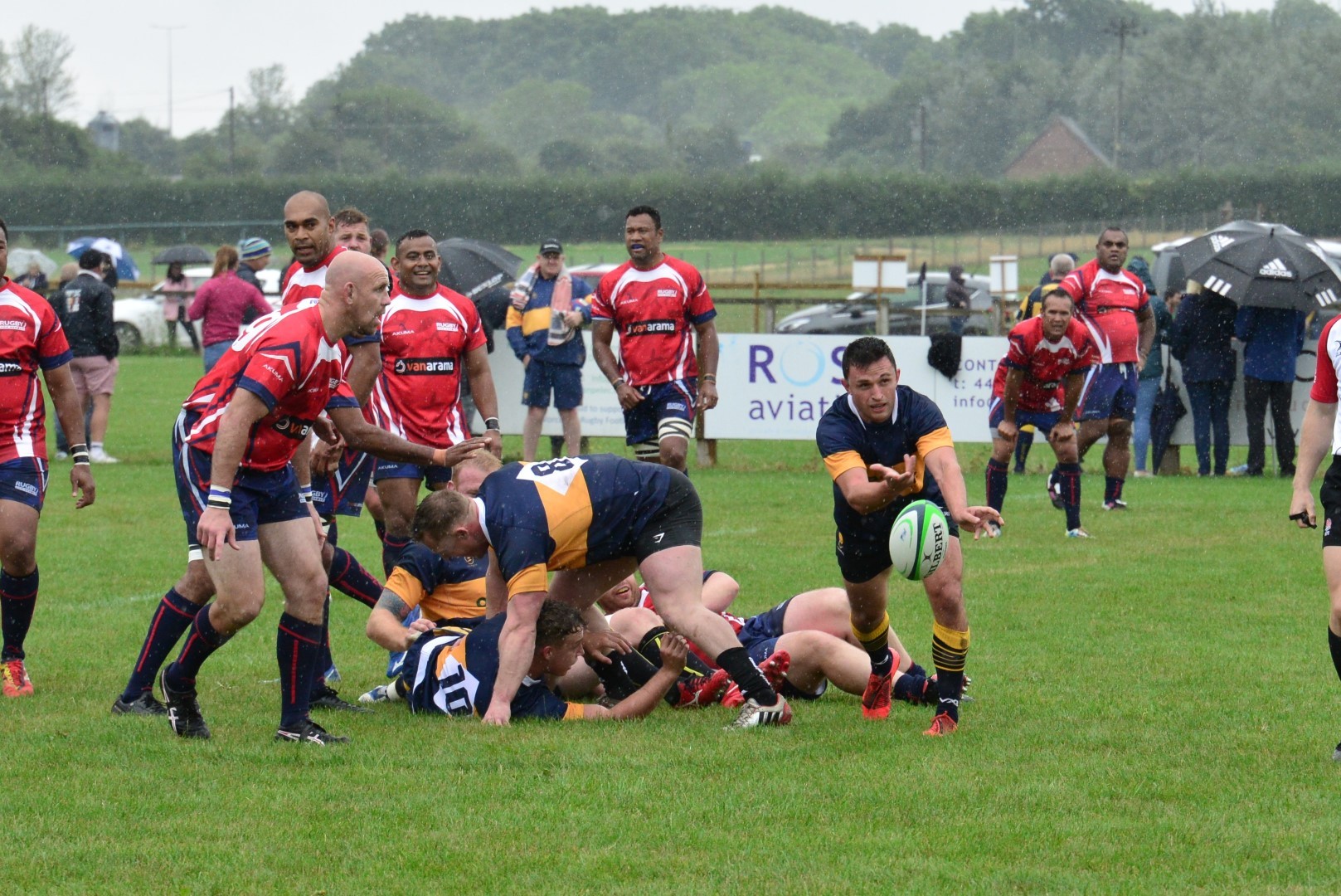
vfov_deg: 9.2
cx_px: 670
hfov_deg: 13.7
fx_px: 5590
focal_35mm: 150
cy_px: 448
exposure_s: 1/1000
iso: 2000
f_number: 7.1
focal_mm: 150
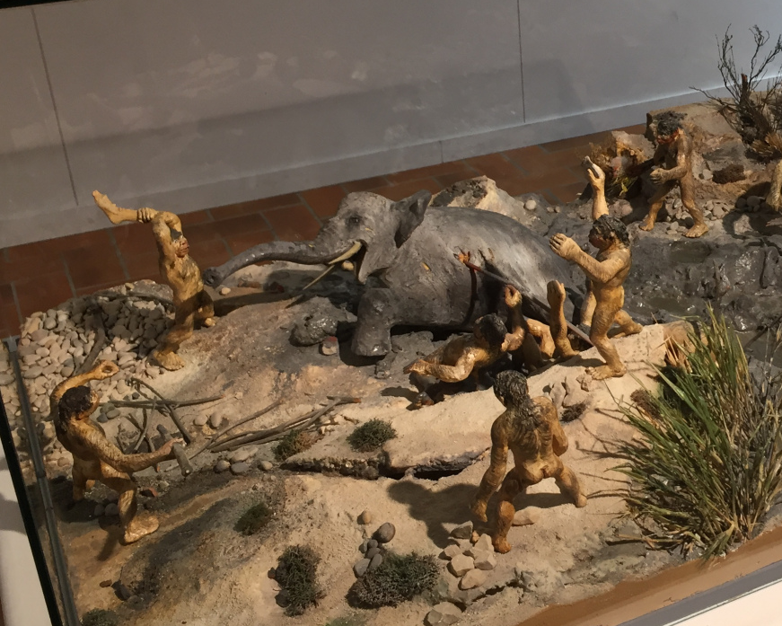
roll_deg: +0.1
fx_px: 1204
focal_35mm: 52
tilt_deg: -26.8
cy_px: 261
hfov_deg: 35.0
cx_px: 611
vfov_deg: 29.1
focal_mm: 4.15
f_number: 2.2
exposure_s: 1/33
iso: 32
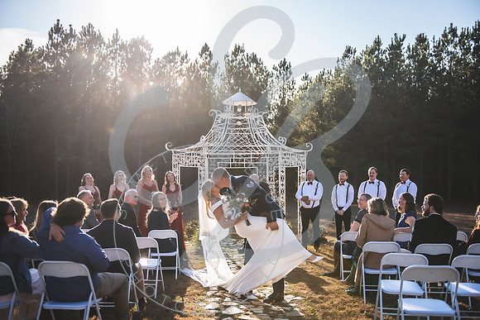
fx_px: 556
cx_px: 234
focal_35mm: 42
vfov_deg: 32.1
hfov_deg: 46.7
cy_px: 160
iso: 100
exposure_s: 1/1250
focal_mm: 40
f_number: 2.8
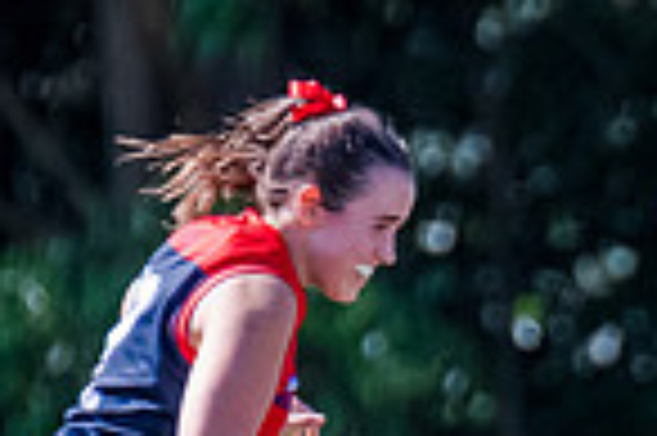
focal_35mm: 2830
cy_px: 539
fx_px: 51589
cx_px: 1238
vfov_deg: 0.5
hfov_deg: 0.7
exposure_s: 1/1600
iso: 800
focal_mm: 420
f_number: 6.3
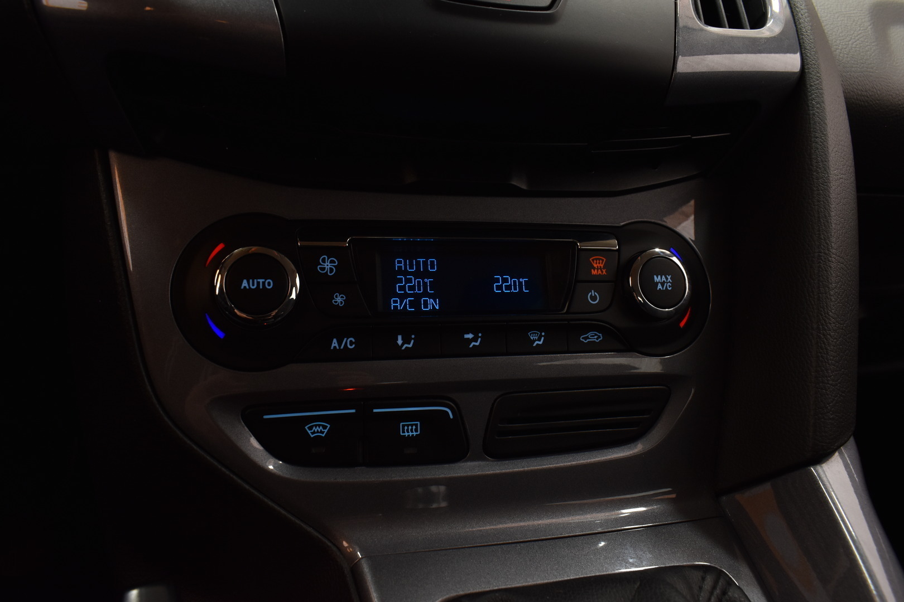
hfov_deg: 67.4
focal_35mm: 27
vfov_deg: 47.9
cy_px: 301
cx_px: 452
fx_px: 678
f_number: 8
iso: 500
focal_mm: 18
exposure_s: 1/10
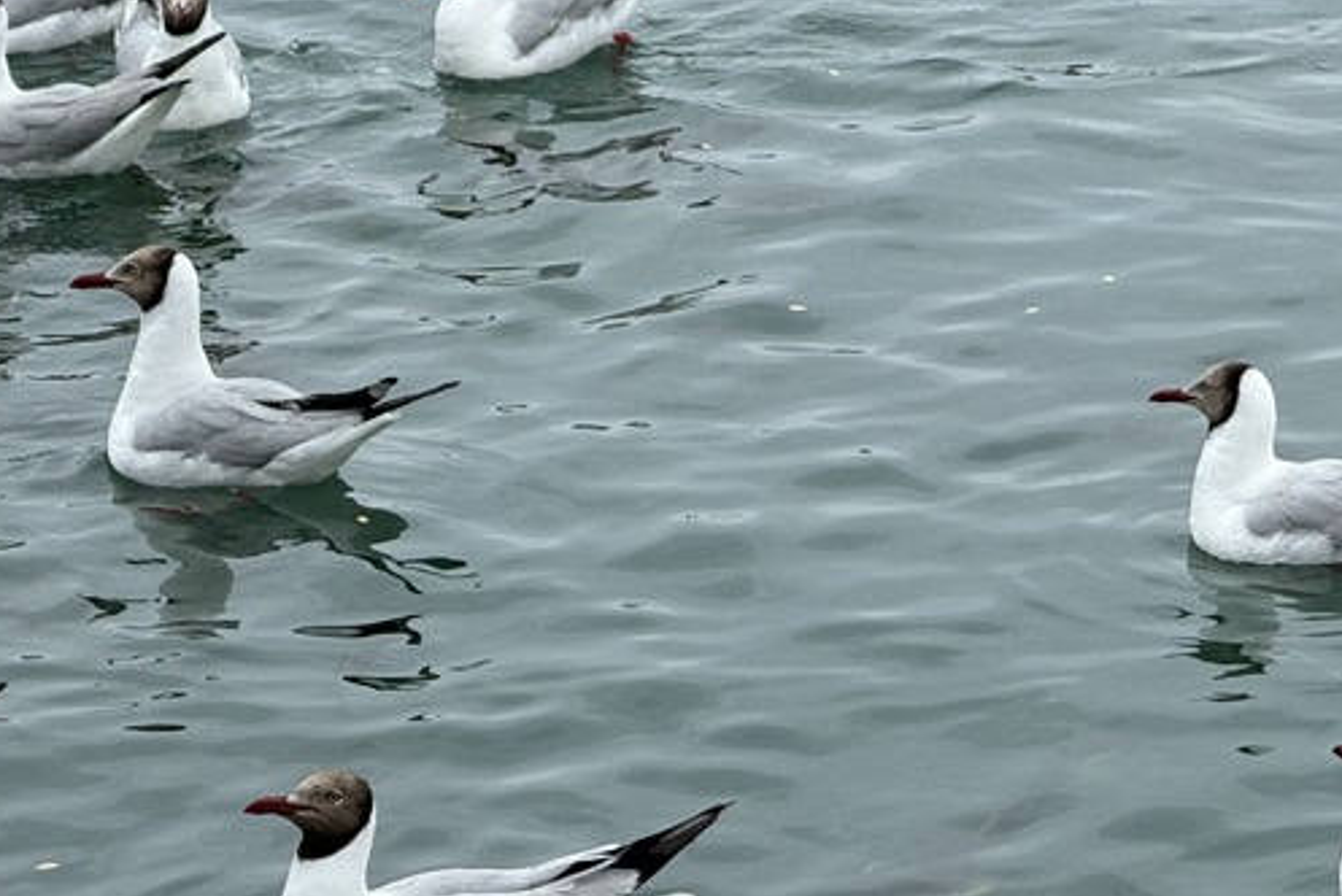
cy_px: 961
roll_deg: +1.4
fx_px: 9586
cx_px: 829
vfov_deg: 5.3
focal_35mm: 257
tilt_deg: -18.8
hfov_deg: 8.0
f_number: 2.8
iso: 50
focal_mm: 15.66
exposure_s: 1/274
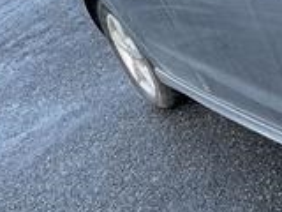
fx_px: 847
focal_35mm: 104
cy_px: 30
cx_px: 485
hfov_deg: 16.3
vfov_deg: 14.1
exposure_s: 1/121
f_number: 1.6
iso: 64
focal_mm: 4.2
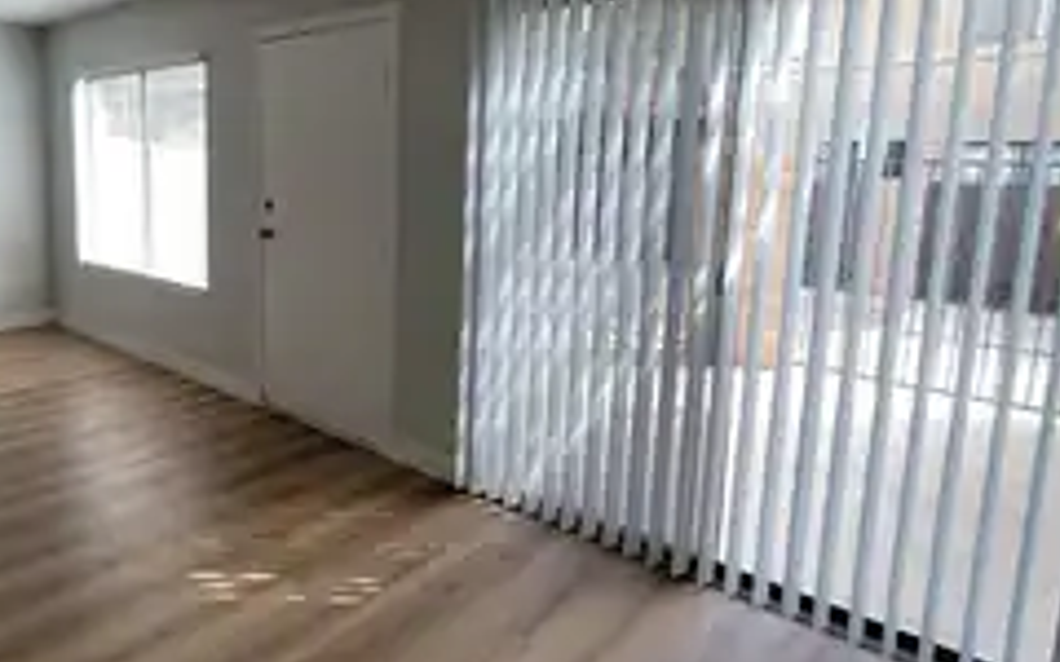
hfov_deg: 74.4
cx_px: 340
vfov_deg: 52.5
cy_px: 252
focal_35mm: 23
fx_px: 664
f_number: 2.2
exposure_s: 1/123
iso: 50
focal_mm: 2.2
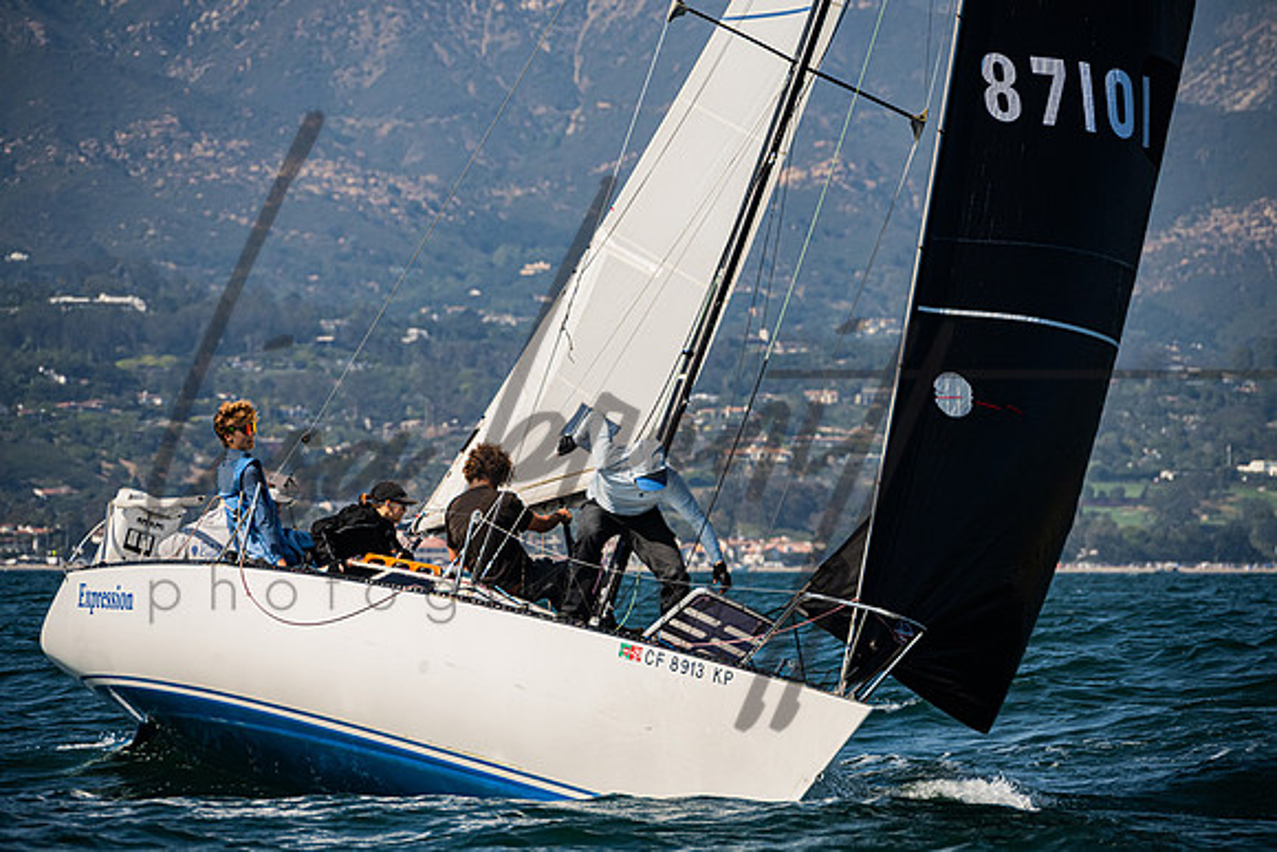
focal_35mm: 275
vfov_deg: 5.0
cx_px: 638
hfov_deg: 7.5
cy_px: 426
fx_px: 9757
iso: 500
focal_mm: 270
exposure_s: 1/2500
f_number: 8
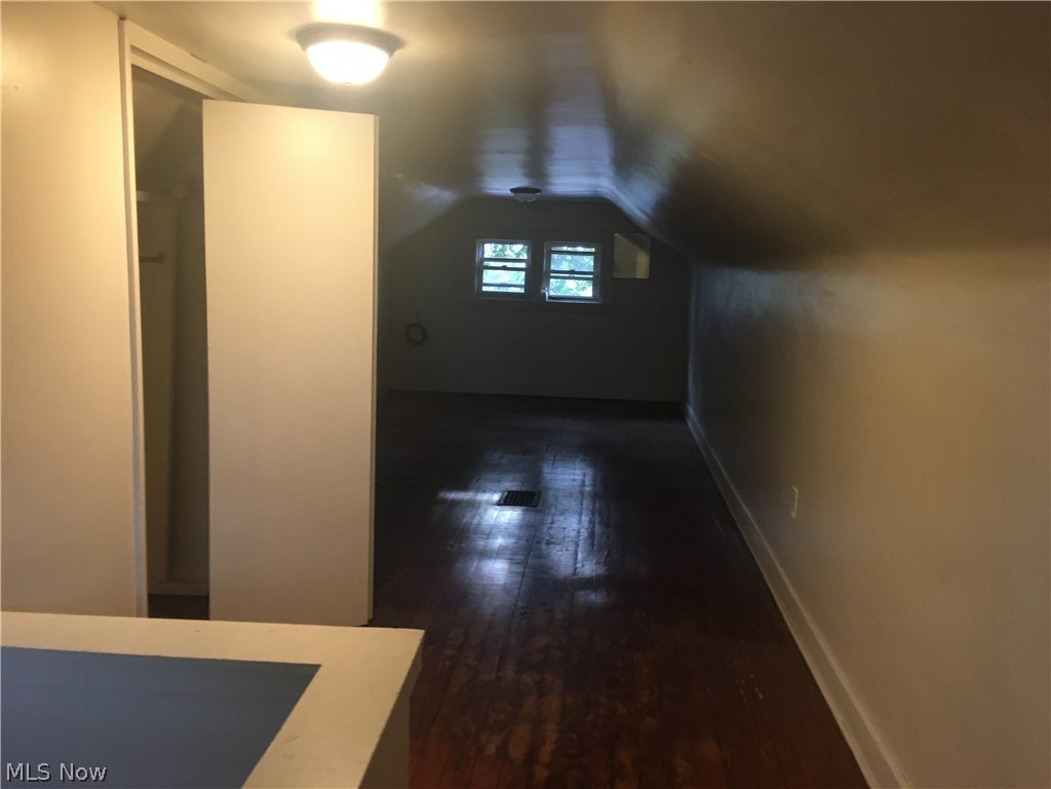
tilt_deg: -7.8
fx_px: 880
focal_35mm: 29
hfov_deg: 61.7
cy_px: 394
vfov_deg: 48.2
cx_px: 526
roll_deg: -3.5
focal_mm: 4.15
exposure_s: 1/30
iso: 160
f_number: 2.2
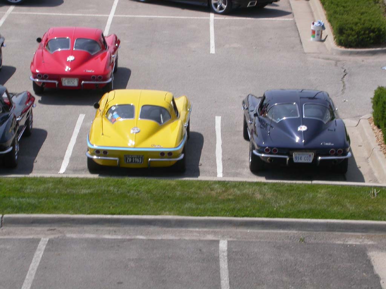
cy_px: 144
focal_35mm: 154
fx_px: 1717
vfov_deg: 9.6
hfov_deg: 12.8
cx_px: 193
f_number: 7.3
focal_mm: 32
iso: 100
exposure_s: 1/374
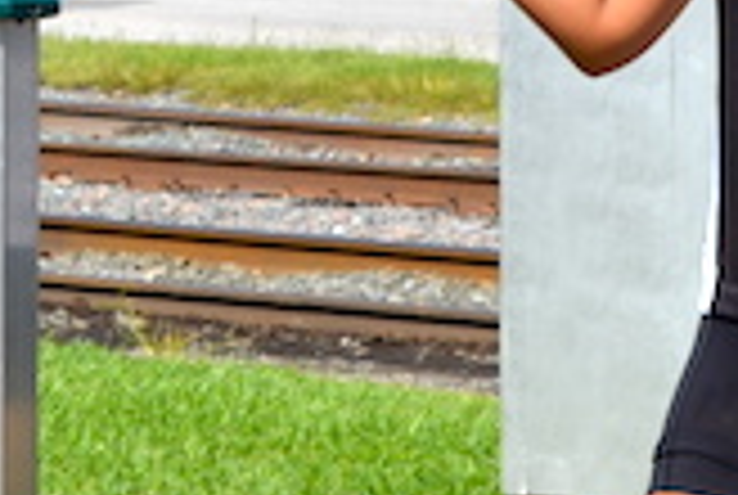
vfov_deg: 4.7
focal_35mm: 292
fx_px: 5997
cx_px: 36
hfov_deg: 7.0
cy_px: -169
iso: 100
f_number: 8
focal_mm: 32
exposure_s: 1/250
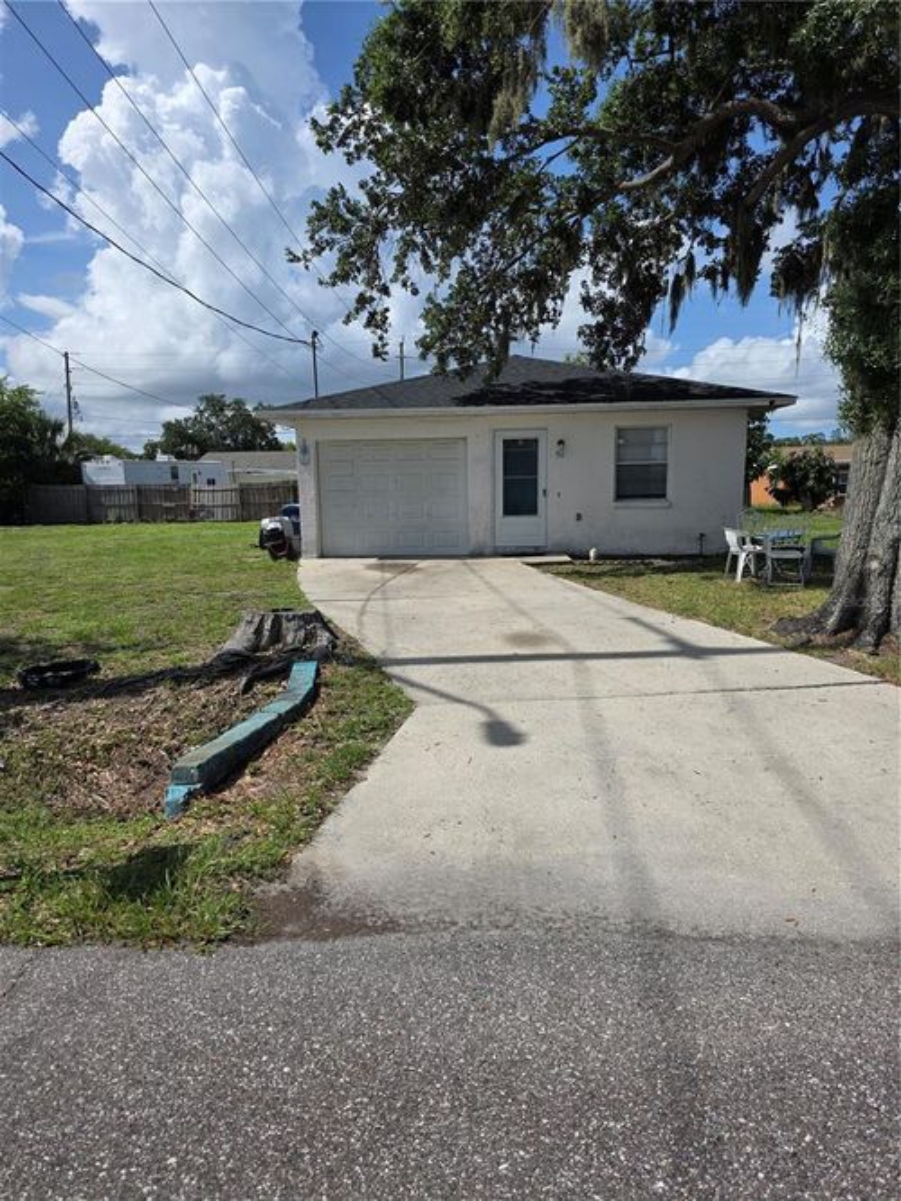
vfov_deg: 73.9
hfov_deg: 58.9
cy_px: 600
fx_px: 798
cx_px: 450
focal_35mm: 23
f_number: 1.7
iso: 64
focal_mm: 6.3
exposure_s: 1/7944
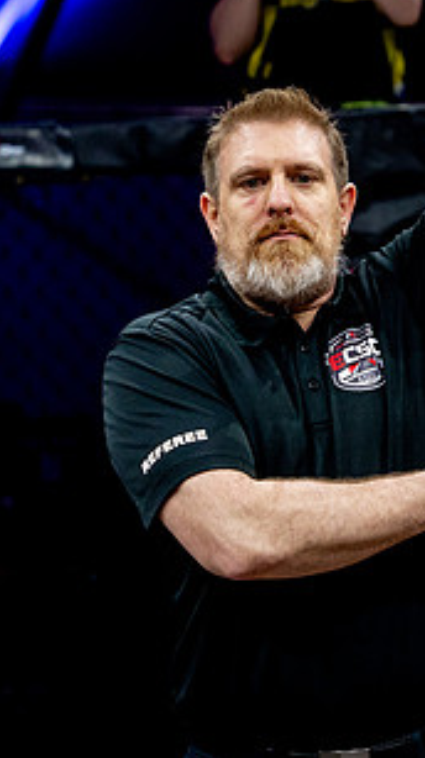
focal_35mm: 137
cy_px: 283
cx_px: 595
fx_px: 2753
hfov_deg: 8.7
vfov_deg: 15.7
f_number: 2.8
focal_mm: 65
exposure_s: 1/1250
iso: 3200
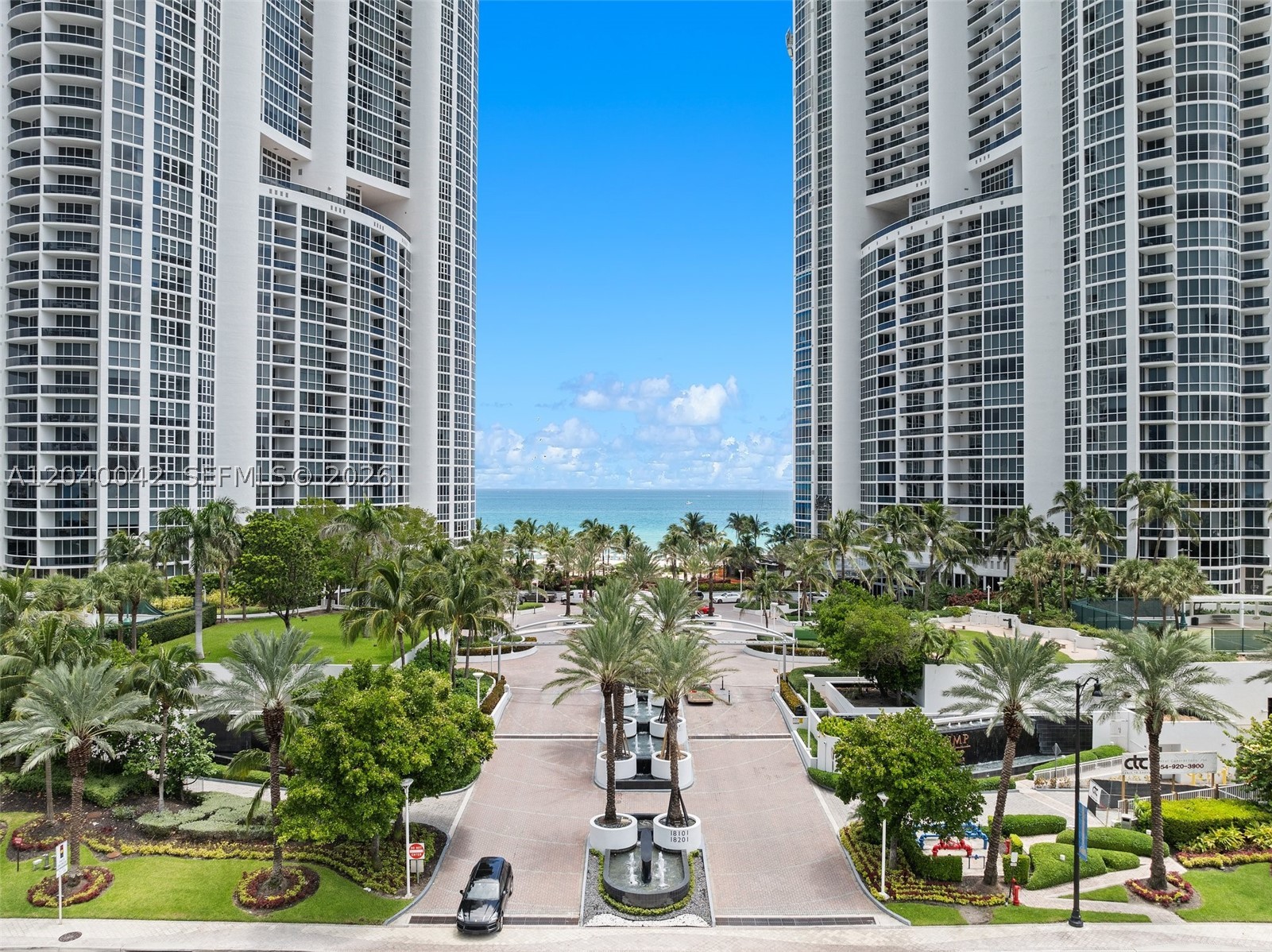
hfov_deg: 71.6
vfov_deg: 56.7
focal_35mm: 24
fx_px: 881
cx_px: 636
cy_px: 476
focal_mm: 12.29
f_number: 2.8
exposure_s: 1/500
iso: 120
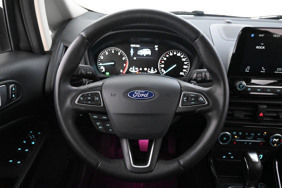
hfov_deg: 68.9
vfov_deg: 49.1
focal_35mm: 26
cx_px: 141
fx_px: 206
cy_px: 94
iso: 9000
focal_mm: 17.5
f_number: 3.5
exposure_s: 1/30
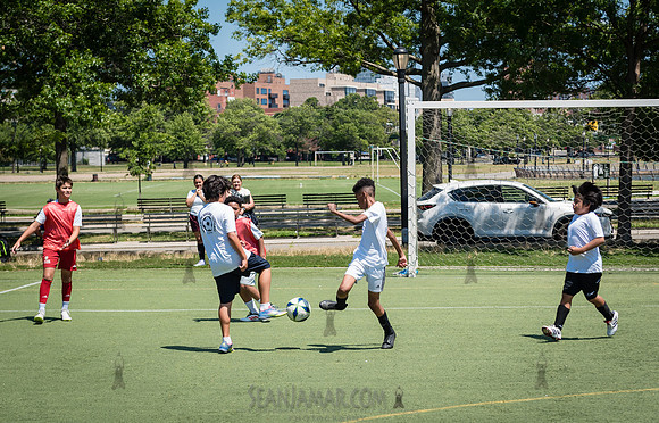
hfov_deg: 22.4
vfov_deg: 14.5
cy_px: 226
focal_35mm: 92
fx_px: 1664
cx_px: 318
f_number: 4
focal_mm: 60
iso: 200
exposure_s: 1/1250
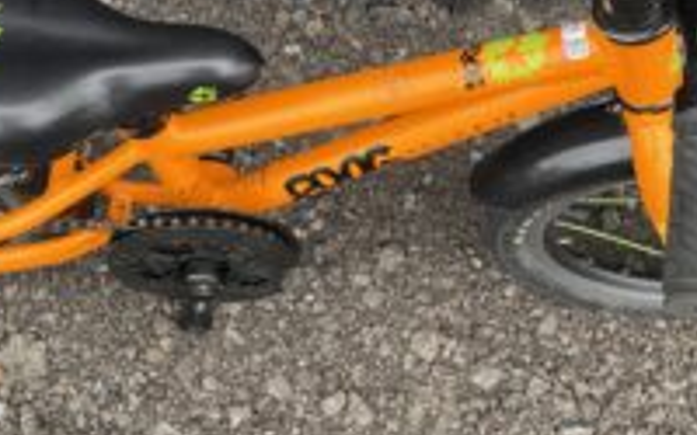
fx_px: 1254
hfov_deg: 31.0
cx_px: 282
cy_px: 97
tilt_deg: -69.5
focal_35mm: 66
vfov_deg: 19.5
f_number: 1.6
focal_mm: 4.2
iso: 32
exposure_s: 1/226
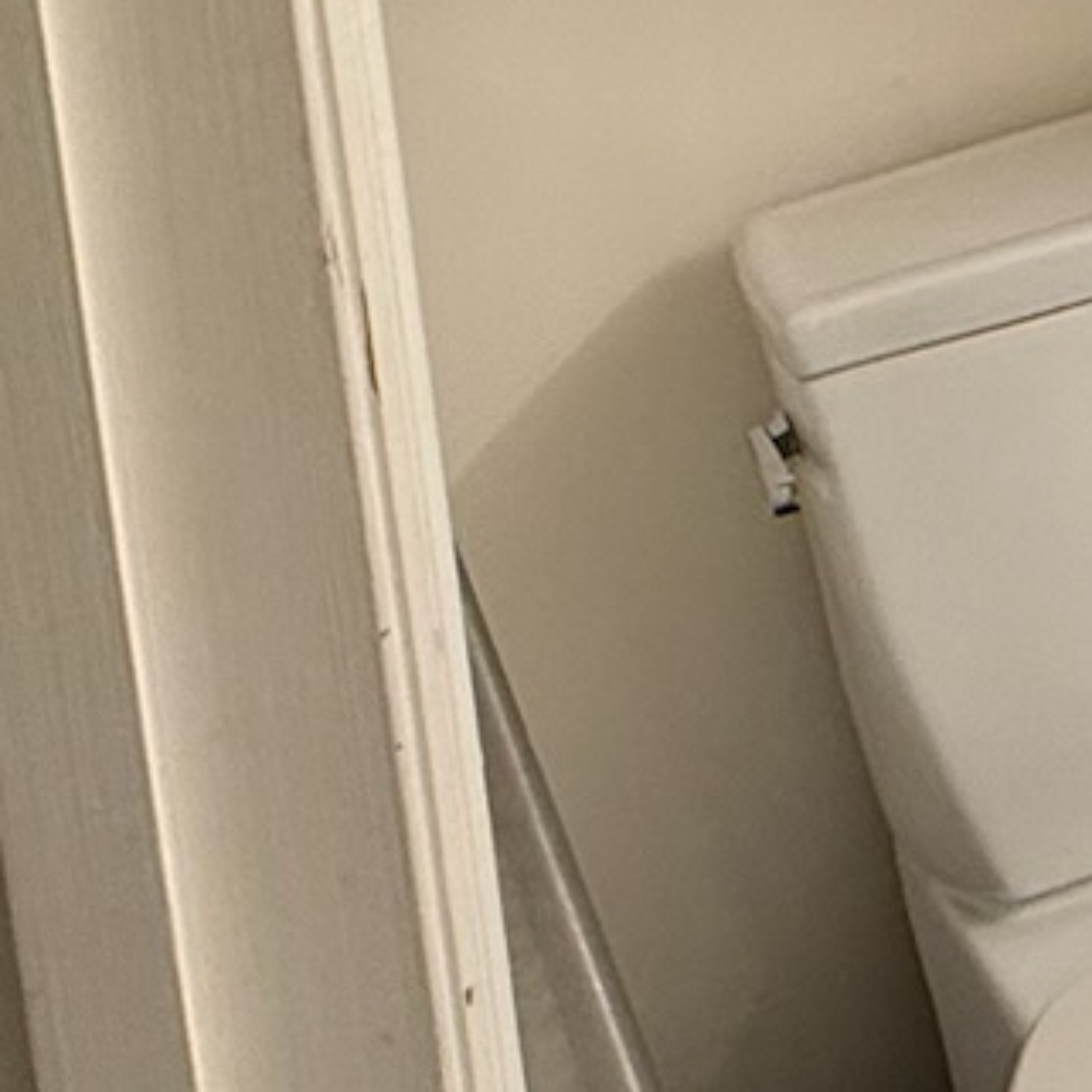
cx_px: 2221
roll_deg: +2.8
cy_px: -619
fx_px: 2820
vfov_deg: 18.9
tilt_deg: -6.6
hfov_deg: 16.4
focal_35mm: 79
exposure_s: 1/120
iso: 125
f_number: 2.2
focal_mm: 2.22
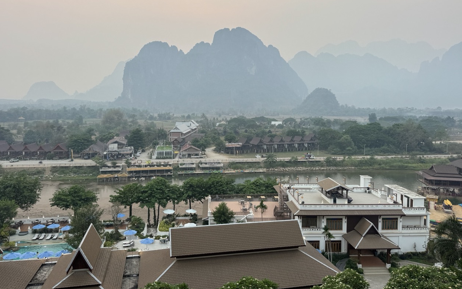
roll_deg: -0.9
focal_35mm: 26
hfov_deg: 70.4
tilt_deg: -1.1
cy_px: 114
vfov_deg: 47.3
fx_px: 327
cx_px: 229
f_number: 1.78
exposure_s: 1/374
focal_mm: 6.76
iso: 80
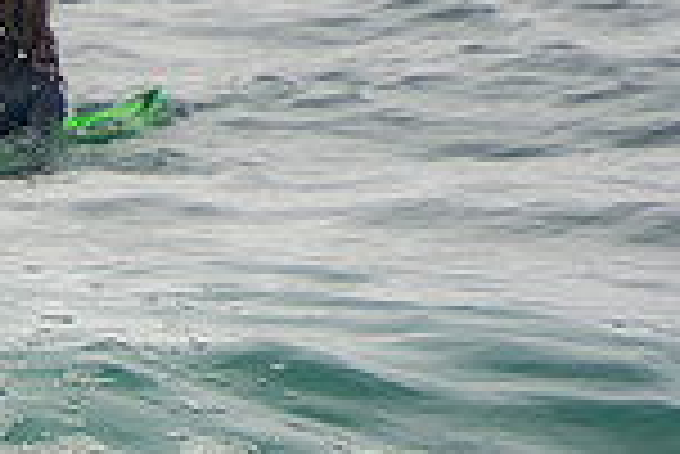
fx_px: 43485
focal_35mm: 2300
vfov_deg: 0.6
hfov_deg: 0.9
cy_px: 614
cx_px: -572
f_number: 5.6
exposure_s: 1/1250
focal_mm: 400
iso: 250
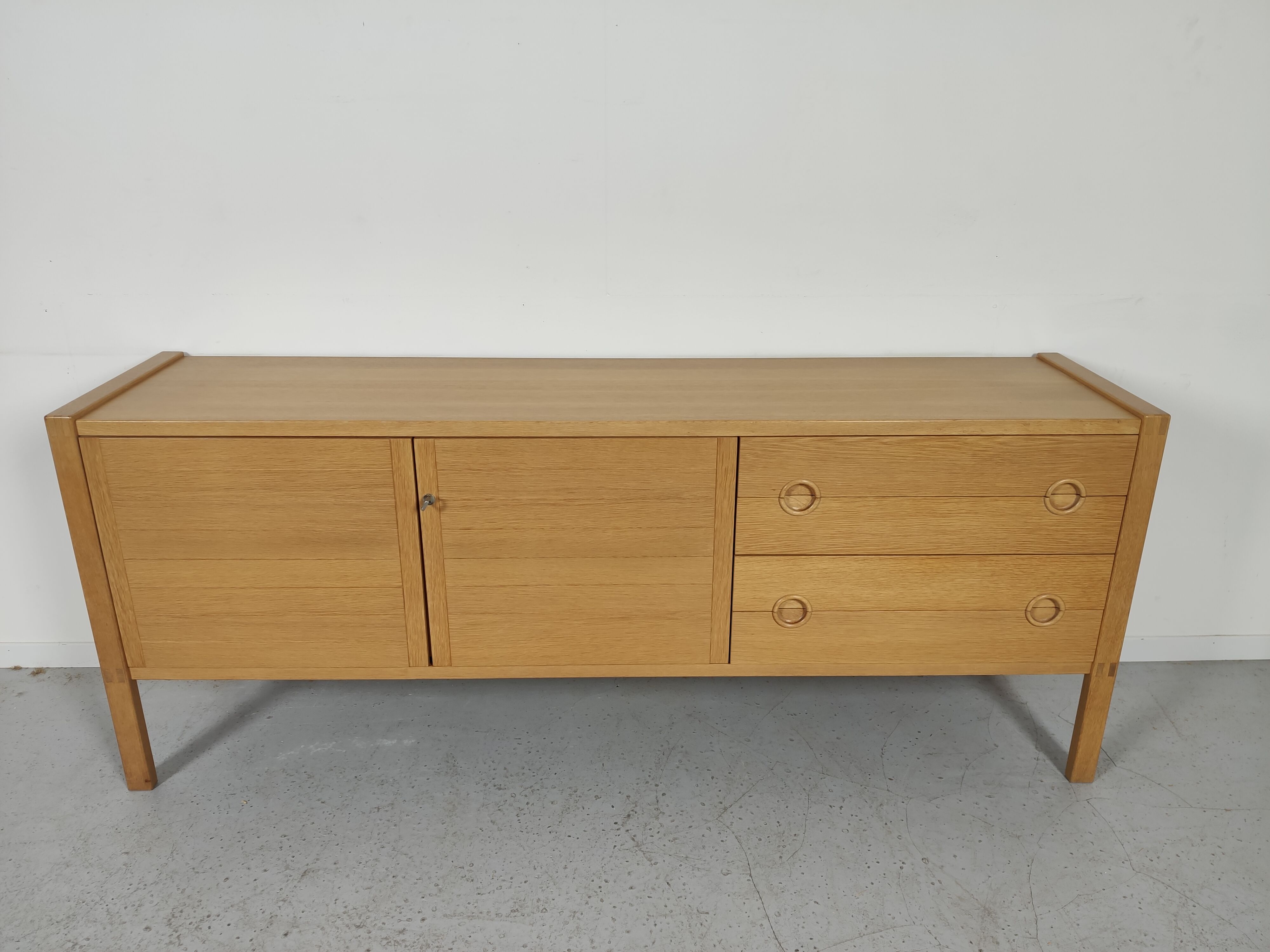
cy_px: 476
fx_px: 954
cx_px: 635
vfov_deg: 53.1
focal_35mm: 26
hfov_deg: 67.3
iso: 153
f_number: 1.75
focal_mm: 4.75
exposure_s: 1/100
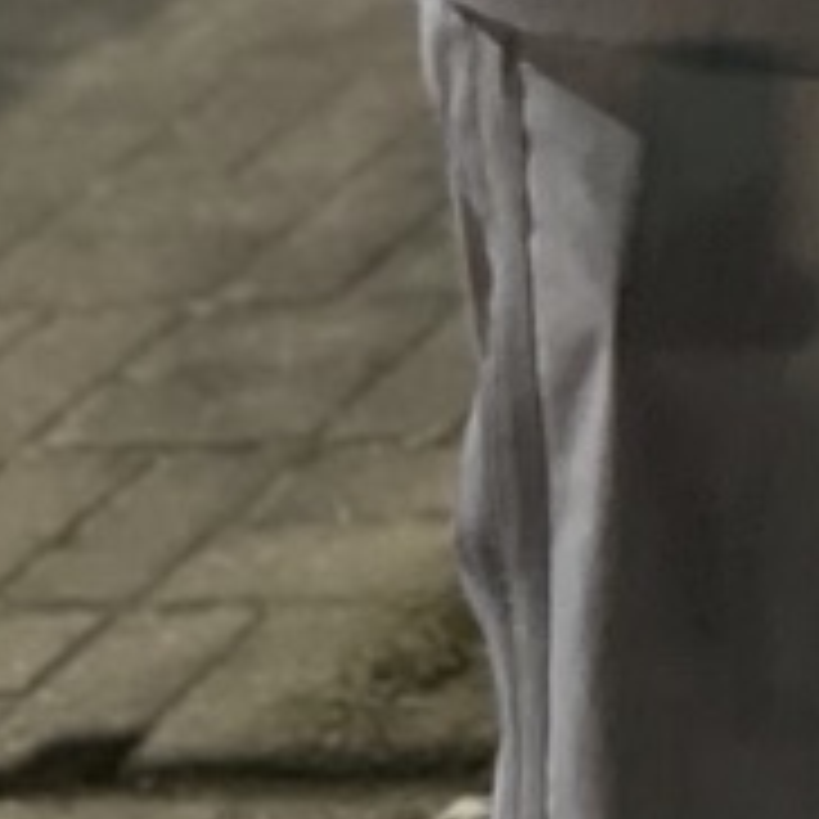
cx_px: 2300
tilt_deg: -9.8
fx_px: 4738
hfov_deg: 8.5
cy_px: -1174
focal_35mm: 177
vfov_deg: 8.9
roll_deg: +0.6
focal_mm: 5.7
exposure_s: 1/30
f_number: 1.5
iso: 640
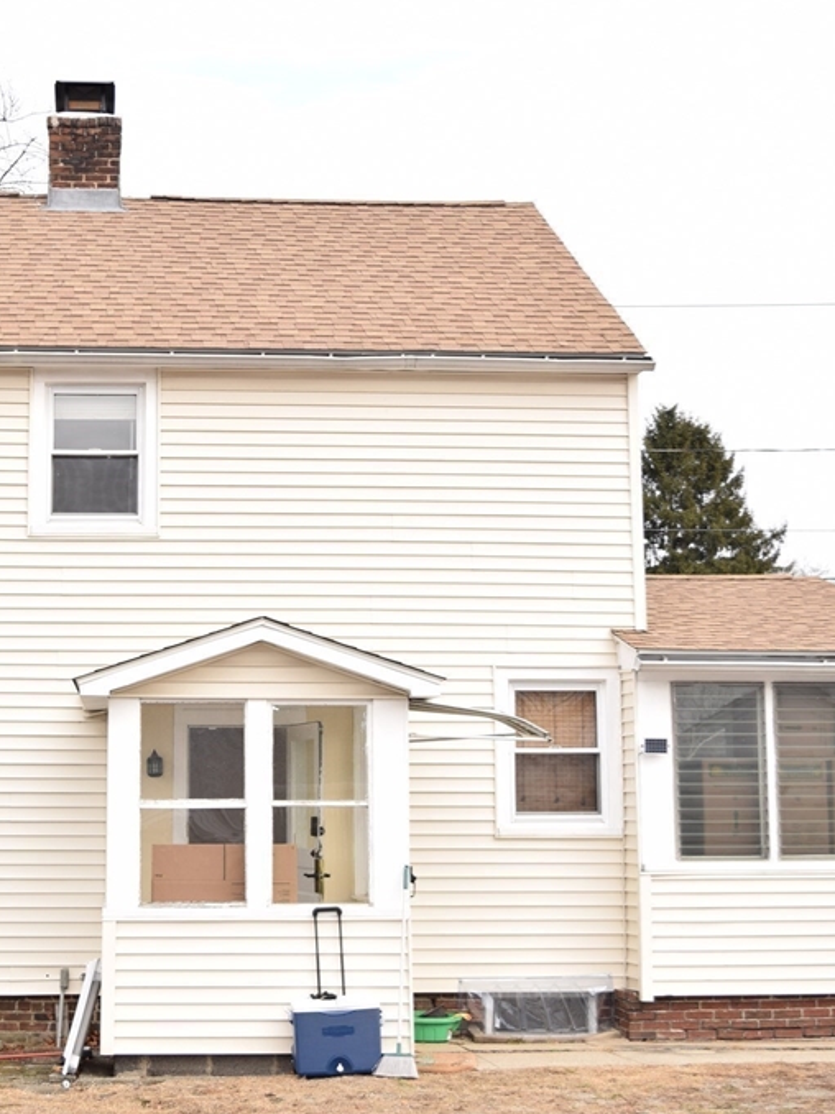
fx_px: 1963
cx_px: 235
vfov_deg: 31.7
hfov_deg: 23.8
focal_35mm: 61
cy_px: 556
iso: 100
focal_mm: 28
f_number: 6.3
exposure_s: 1/100
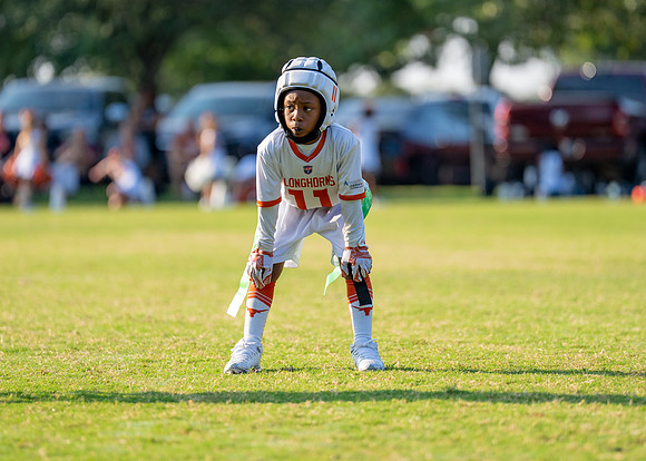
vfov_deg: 5.5
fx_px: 4828
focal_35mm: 263
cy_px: 181
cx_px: 329
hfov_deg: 7.7
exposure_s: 1/2000
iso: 250
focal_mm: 200
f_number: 2.8
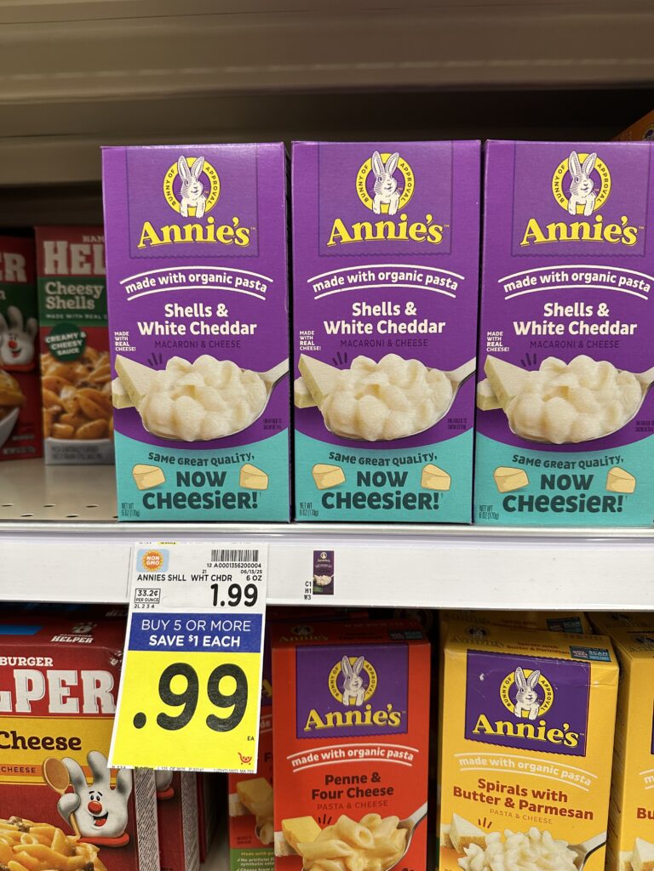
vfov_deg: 71.6
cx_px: 327
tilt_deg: -7.6
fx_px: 605
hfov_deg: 56.8
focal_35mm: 24
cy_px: 436
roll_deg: +1.7
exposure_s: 1/66
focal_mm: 6.86
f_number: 1.78
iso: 160
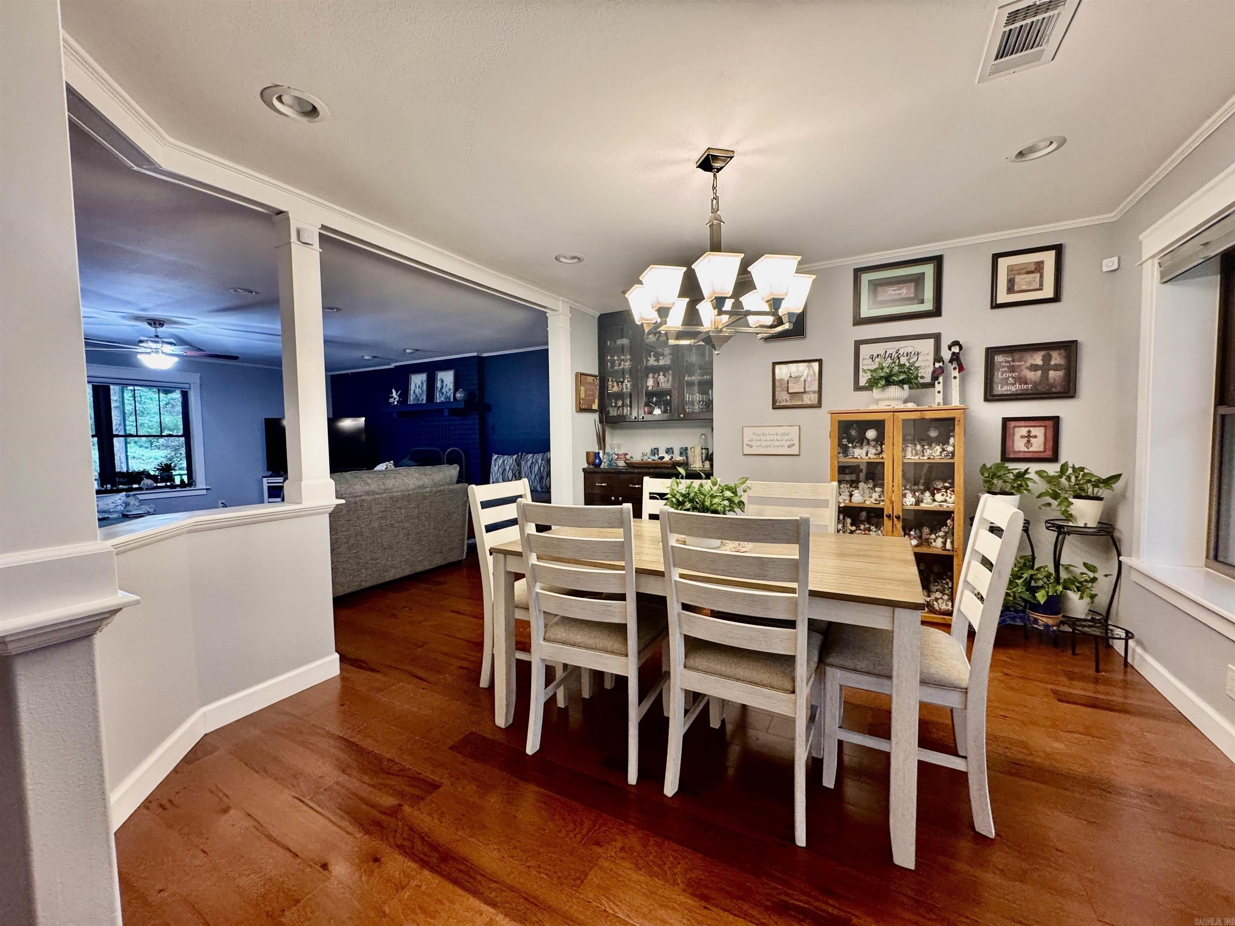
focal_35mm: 14
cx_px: 618
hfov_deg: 102.1
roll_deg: +1.2
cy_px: 463
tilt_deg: -3.0
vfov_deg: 85.7
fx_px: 499
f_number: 2.2
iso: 200
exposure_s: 1/60
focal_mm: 2.22
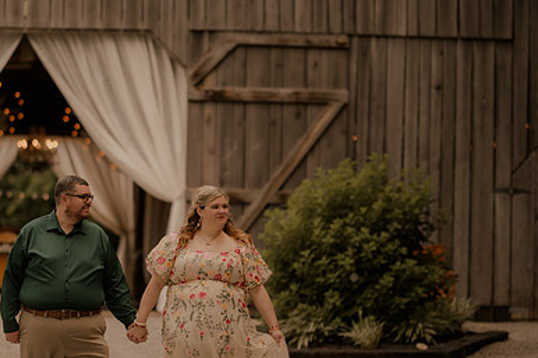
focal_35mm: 134
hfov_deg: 15.3
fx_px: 2002
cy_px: 216
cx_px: 191
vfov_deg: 10.2
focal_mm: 85
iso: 250
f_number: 1.4
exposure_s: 1/6400
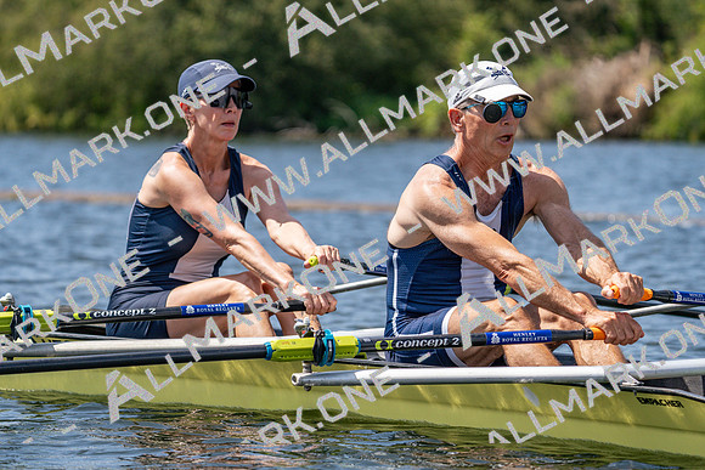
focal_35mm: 248
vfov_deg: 5.5
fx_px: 4858
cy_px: 235
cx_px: 352
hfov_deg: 8.3
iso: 320
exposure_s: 1/2000
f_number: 5.6
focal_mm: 248
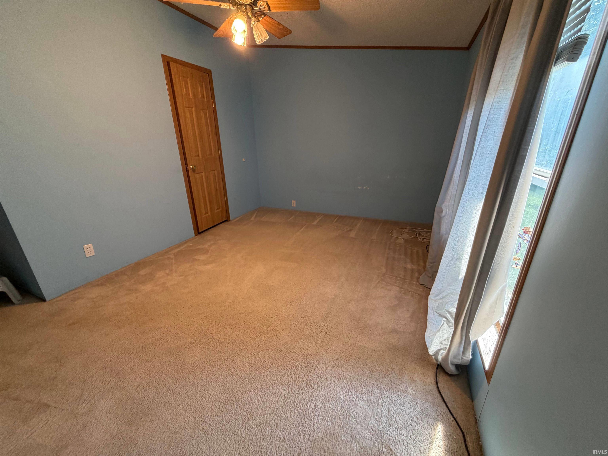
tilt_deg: -20.4
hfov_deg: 102.1
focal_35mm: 14
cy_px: 228
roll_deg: +2.1
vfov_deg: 85.7
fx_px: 246
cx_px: 304
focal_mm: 2.22
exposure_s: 1/60
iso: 200
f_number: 2.2
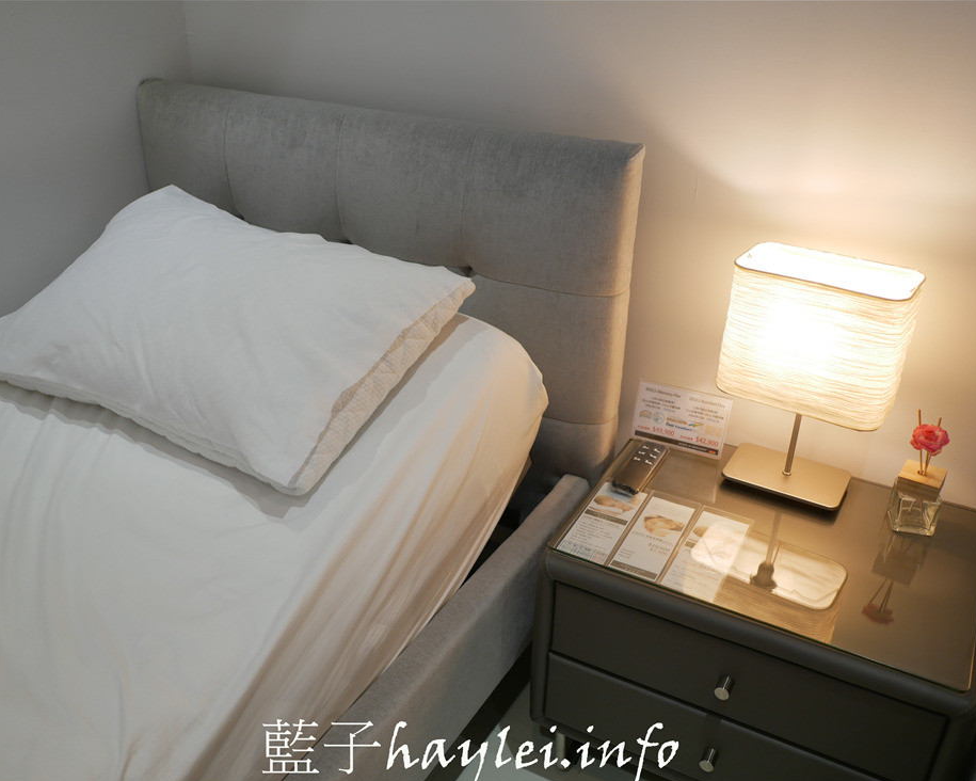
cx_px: 463
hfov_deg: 55.6
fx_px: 924
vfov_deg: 45.8
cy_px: 399
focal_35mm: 32
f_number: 1.7
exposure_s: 1/125
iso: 200
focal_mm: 15
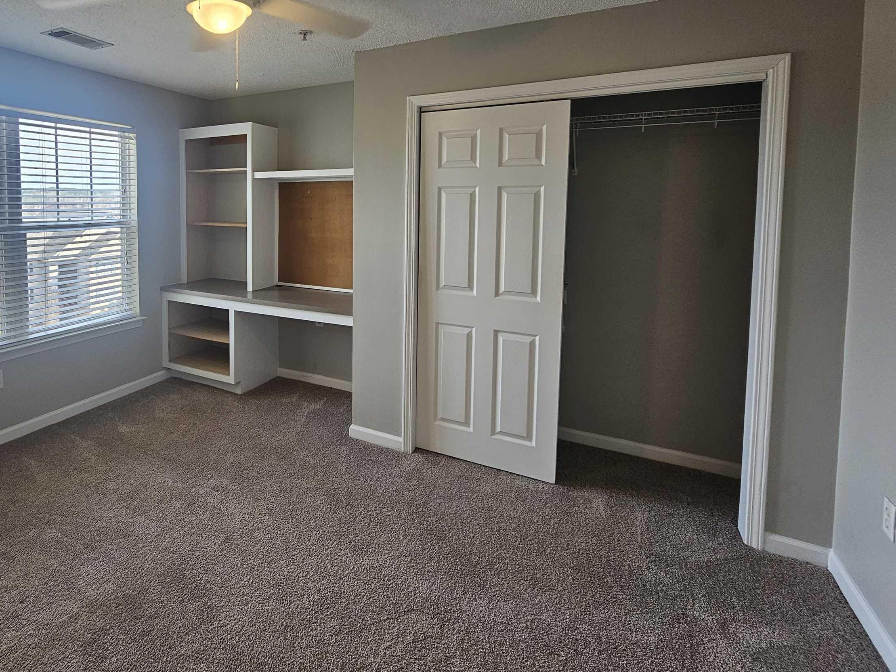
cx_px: 292
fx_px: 466
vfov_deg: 69.6
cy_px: 226
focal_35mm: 18
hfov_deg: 84.4
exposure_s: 1/60
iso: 64
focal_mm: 2.2
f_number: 2.2
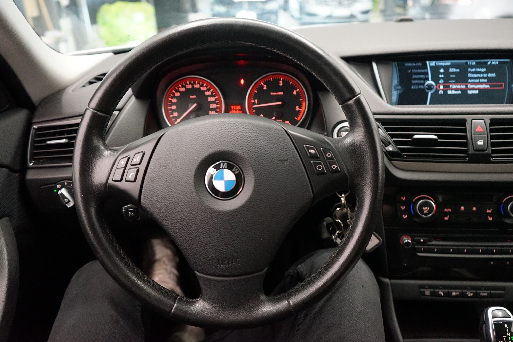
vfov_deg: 46.4
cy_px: 171
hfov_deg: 65.5
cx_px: 256
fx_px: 399
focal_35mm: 28
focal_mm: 28
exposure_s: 1/100
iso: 6400
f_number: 3.5
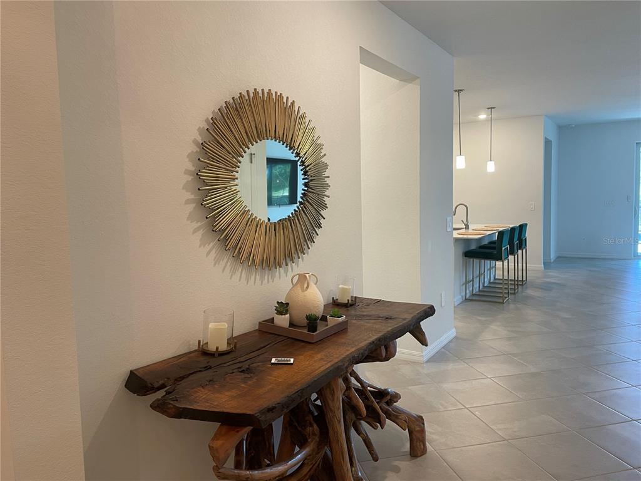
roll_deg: +1.5
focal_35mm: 26
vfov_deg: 53.1
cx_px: 320
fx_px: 481
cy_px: 240
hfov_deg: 67.3
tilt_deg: -4.8
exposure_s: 1/60
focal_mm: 4.2
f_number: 1.6
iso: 80
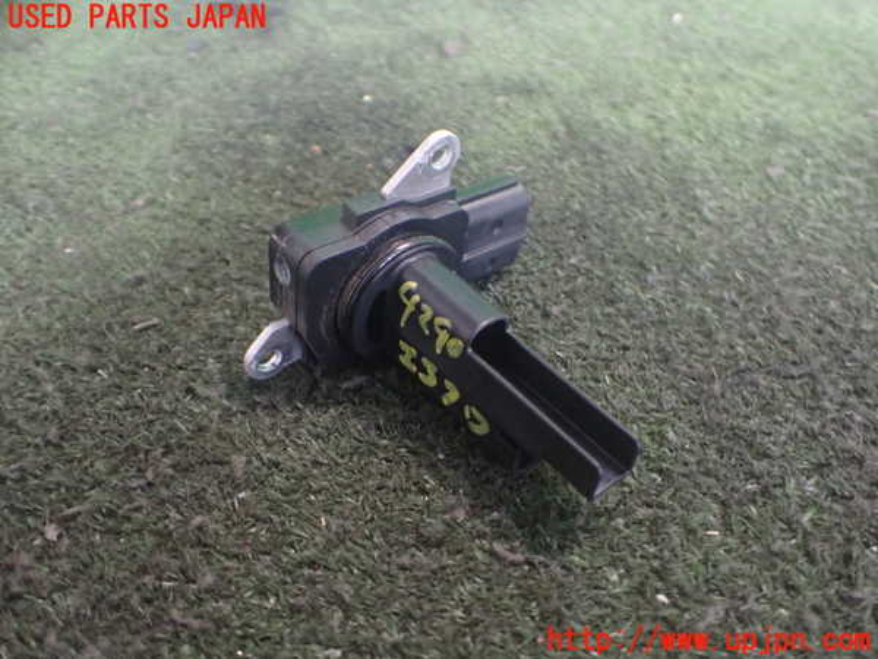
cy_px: 330
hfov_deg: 60.0
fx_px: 761
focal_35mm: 30
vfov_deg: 46.8
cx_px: 439
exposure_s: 1/40
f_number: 2.3
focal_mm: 5.4
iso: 800
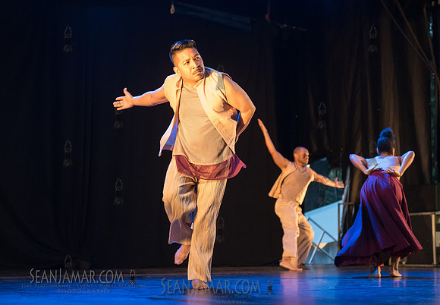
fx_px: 768
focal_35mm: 62
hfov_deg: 32.0
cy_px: 146
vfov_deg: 22.5
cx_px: 202
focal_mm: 58
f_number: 2.8
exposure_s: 1/200
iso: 4000
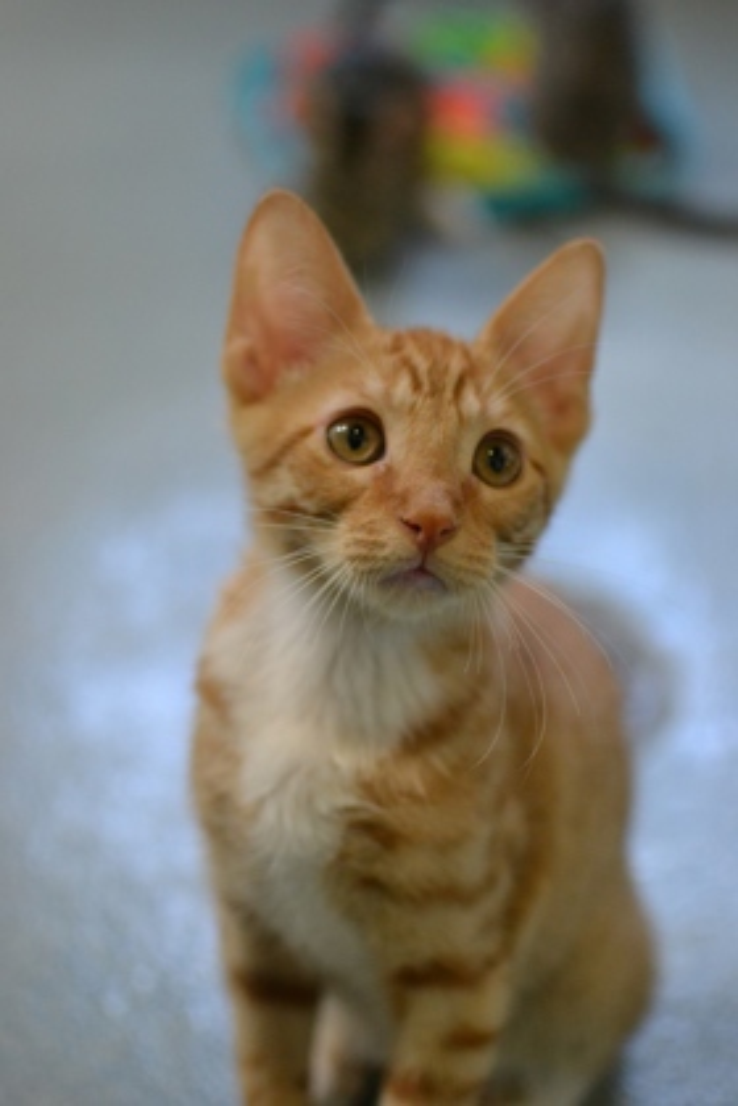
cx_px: 369
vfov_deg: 37.9
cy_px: 553
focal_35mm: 52
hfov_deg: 25.8
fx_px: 1614
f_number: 2
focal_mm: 35
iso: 1600
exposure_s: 1/500
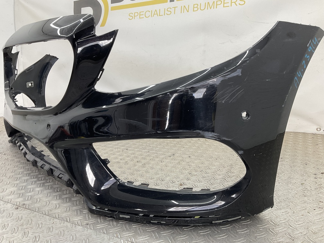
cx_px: 162
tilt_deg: -13.2
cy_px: 122
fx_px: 271
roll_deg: +1.5
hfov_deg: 61.7
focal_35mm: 29
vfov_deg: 48.2
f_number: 1.8
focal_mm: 3
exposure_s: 1/120
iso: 32
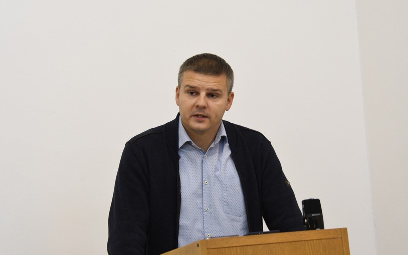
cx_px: 203
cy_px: 121
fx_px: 2135
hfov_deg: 10.9
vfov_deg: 6.8
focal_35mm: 192
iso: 2000
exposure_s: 1/100
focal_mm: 125
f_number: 5.6
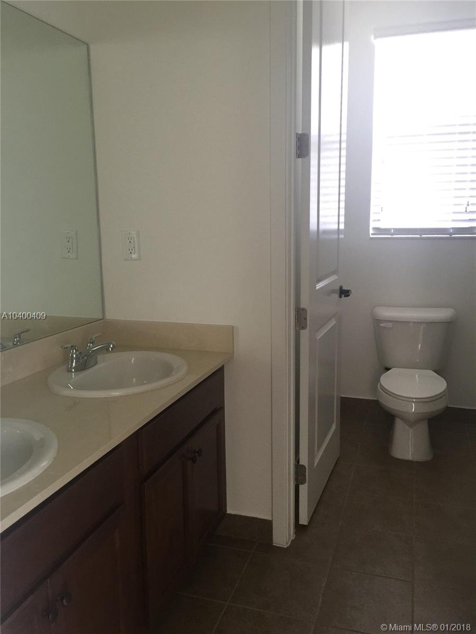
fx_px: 532
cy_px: 317
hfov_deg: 48.2
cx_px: 238
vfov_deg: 61.7
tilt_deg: -10.5
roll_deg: -0.4
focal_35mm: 29
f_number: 2.2
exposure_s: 1/10
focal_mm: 4.15
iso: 125
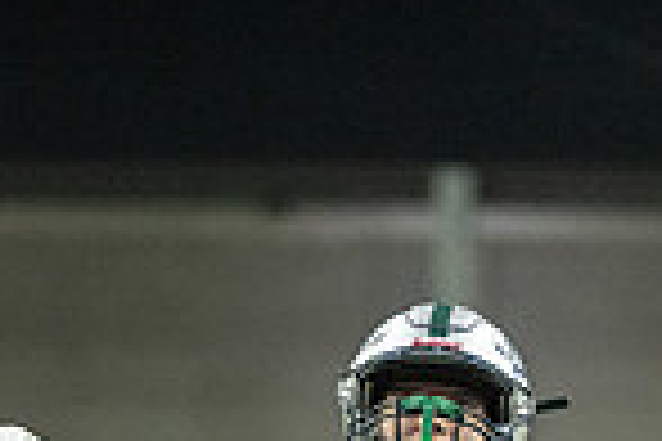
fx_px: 11051
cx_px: 405
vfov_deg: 2.3
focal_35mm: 601
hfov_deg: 3.4
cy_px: 853
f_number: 2.8
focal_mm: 152
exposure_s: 1/1250
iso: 6400
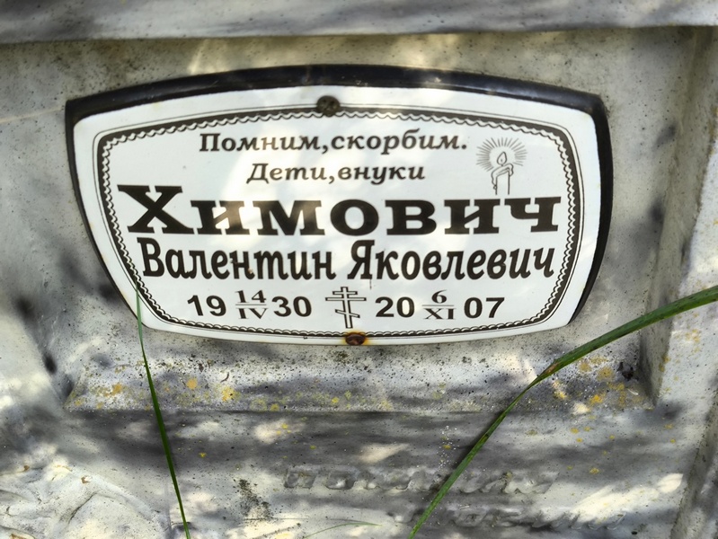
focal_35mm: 50
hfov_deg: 38.2
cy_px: 270
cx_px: 359
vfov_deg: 29.1
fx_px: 1038
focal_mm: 4.71
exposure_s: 1/120
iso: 64
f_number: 1.7
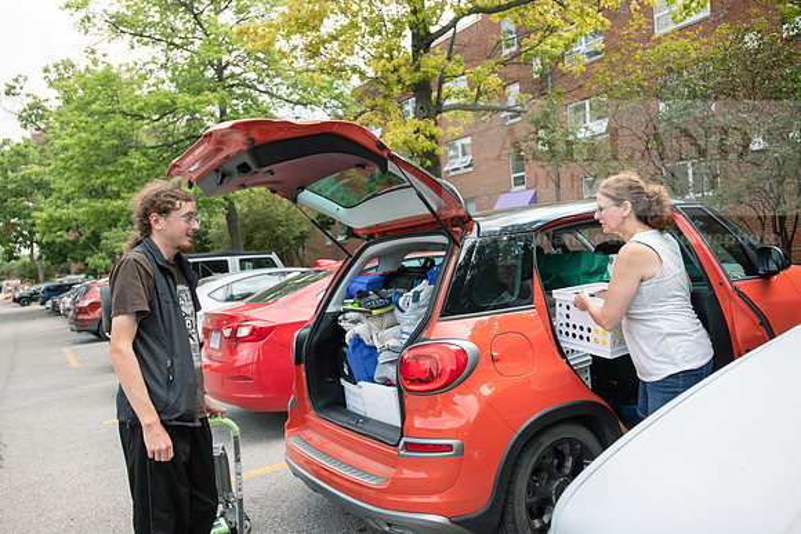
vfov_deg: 49.6
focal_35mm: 26
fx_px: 579
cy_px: 267
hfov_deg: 69.4
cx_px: 400
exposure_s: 1/500
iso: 500
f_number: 5
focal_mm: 26
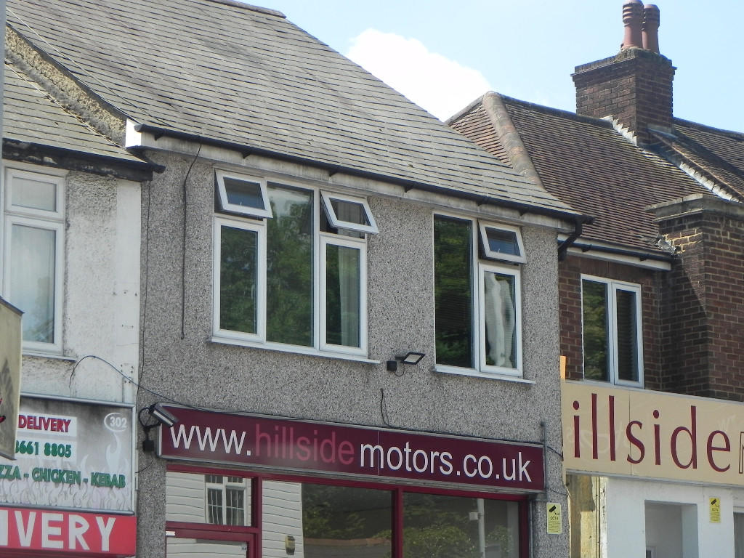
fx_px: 2257
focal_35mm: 105
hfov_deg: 18.7
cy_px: 279
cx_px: 372
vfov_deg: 14.1
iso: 160
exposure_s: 1/291
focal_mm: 18.8
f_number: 5.6
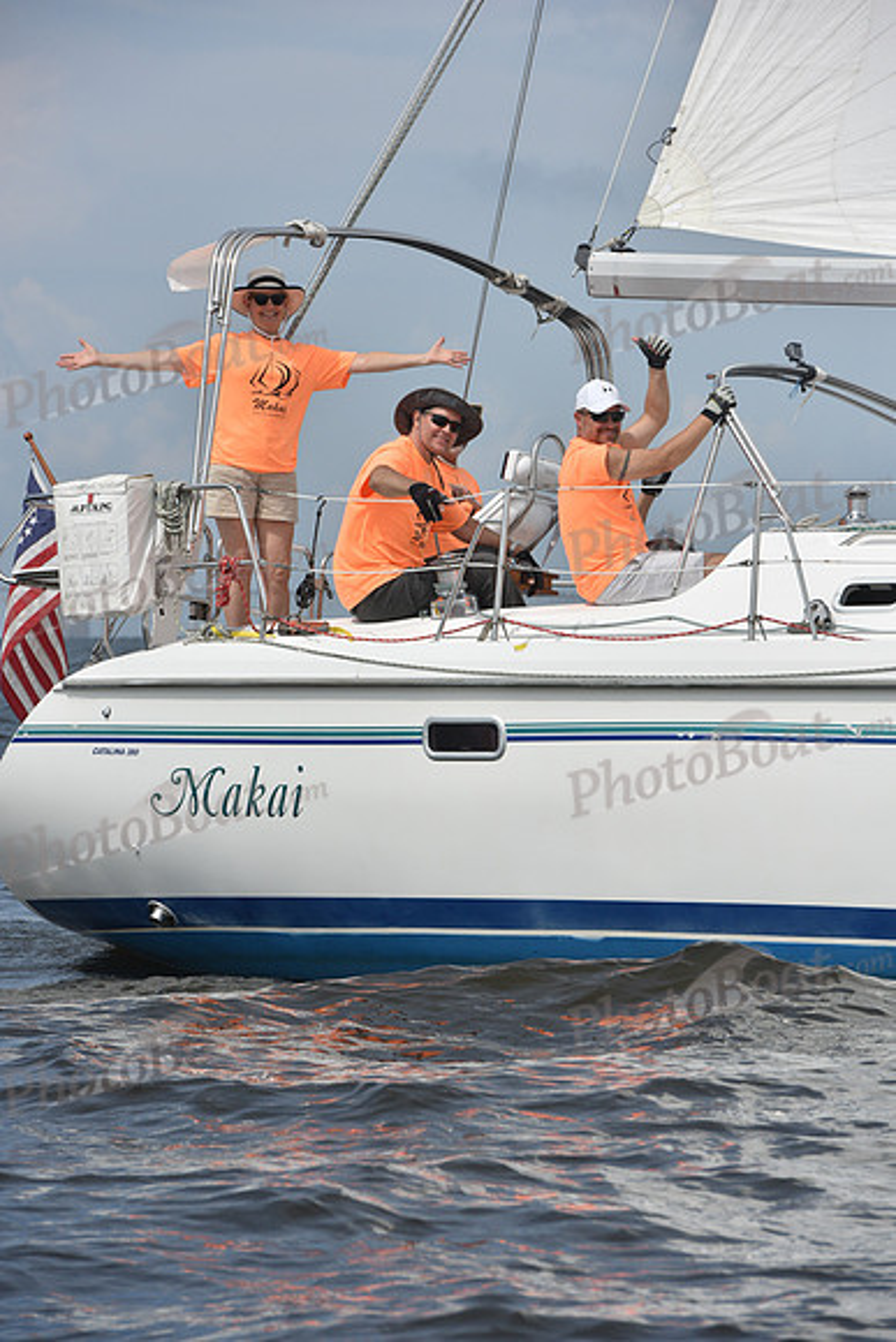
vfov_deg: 10.3
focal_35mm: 200
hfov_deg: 6.9
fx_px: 7462
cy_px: 671
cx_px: 448
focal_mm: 200
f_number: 10
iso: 320
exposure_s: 1/1250
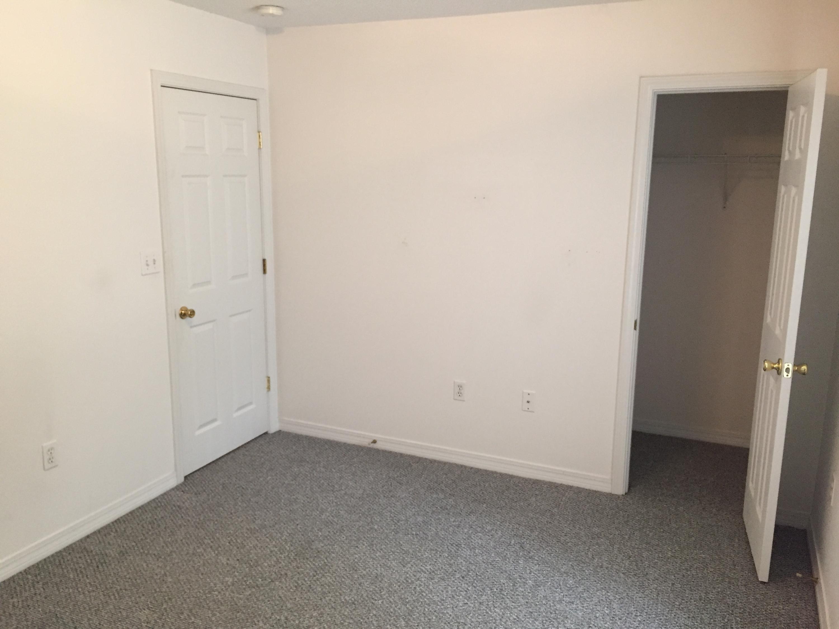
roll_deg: -0.5
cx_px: 420
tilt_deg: -11.1
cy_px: 314
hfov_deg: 61.7
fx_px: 703
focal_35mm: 29
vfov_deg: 48.2
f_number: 2.2
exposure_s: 1/33
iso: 200
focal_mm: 4.15
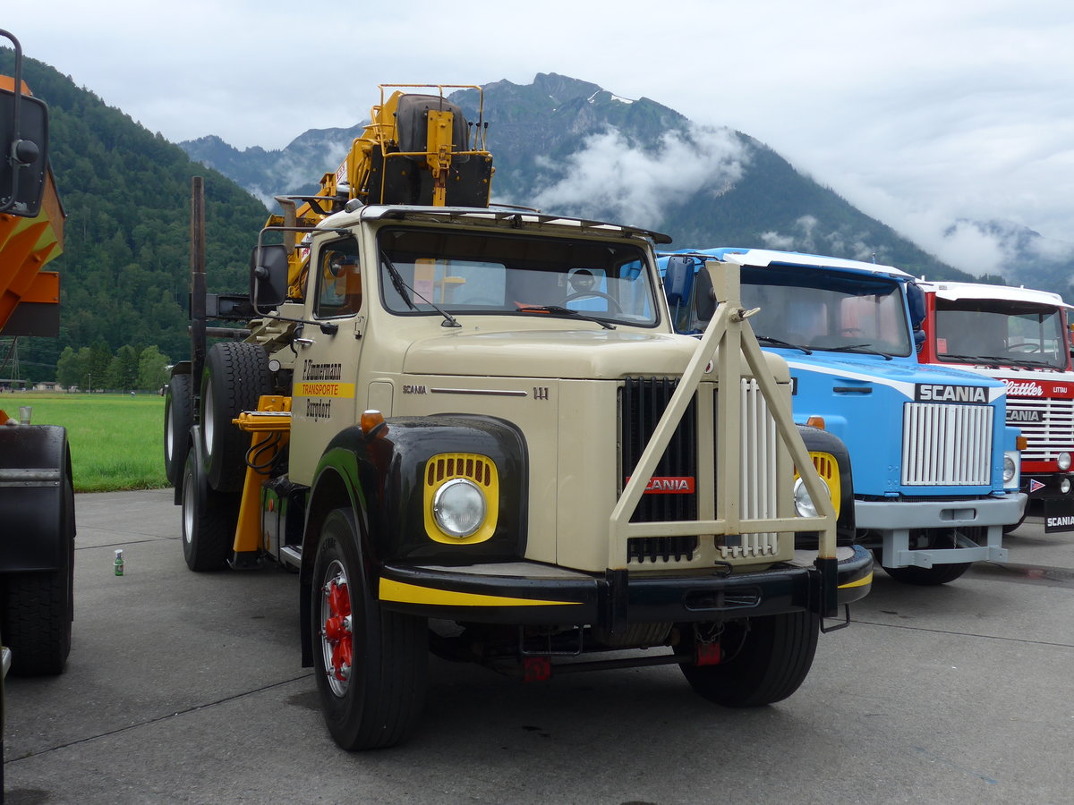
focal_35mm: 36
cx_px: 537
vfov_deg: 39.7
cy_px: 402
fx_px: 1117
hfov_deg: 51.4
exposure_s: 1/640
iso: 80
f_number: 2.8
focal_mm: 7.5
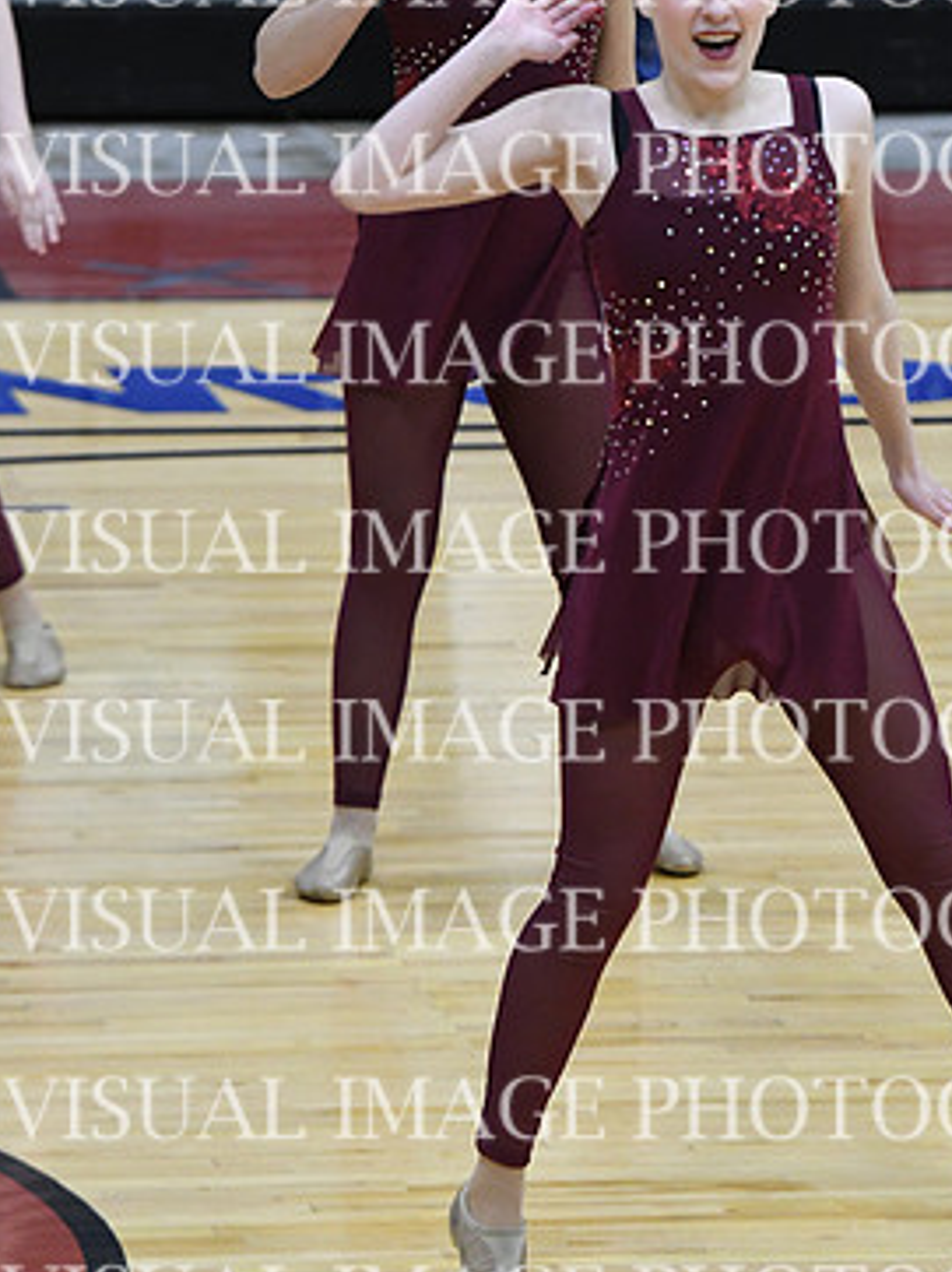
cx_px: 609
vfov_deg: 4.9
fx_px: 14832
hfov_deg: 3.7
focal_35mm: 404
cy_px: 636
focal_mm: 175
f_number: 3.5
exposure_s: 1/400
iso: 4000
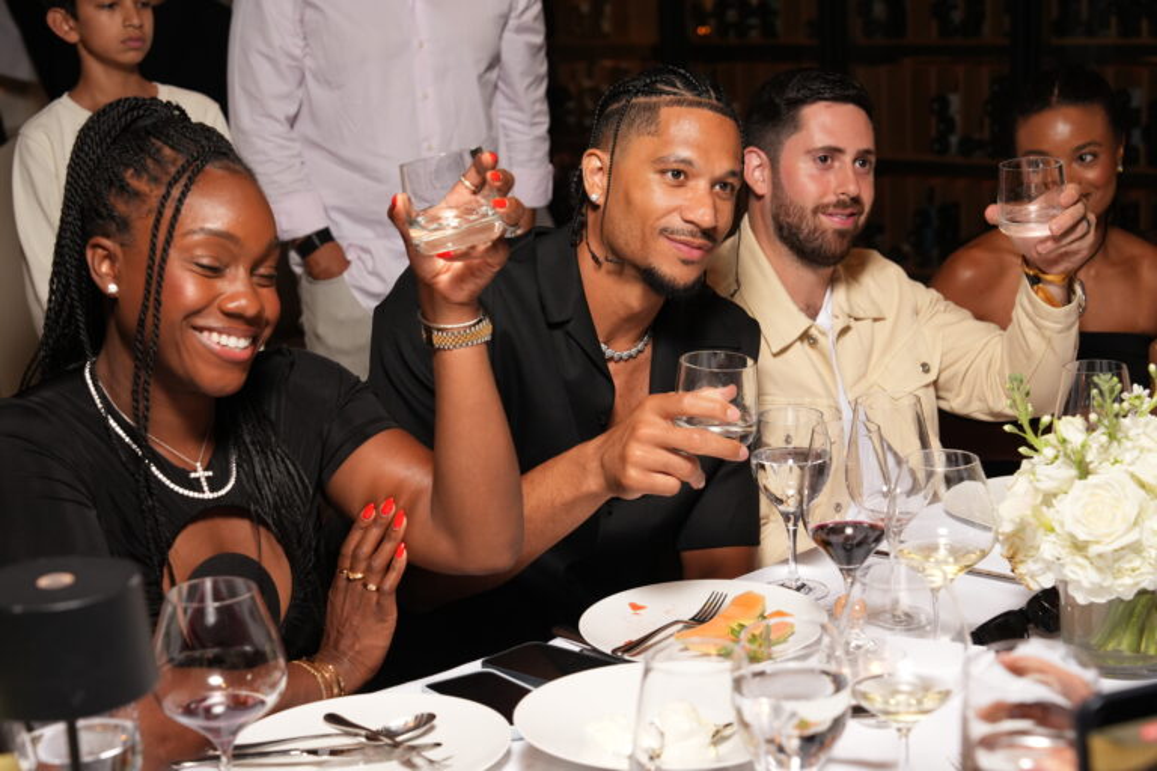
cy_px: 386
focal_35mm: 61
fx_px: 1960
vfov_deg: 22.3
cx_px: 578
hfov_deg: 32.9
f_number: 5.6
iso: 1250
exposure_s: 1/200
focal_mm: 61
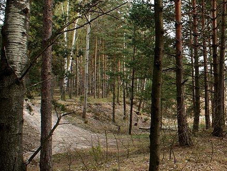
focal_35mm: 54
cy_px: 71
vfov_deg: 27.0
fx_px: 354
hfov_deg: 32.3
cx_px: 234
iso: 100
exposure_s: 1/80
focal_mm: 18
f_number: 8
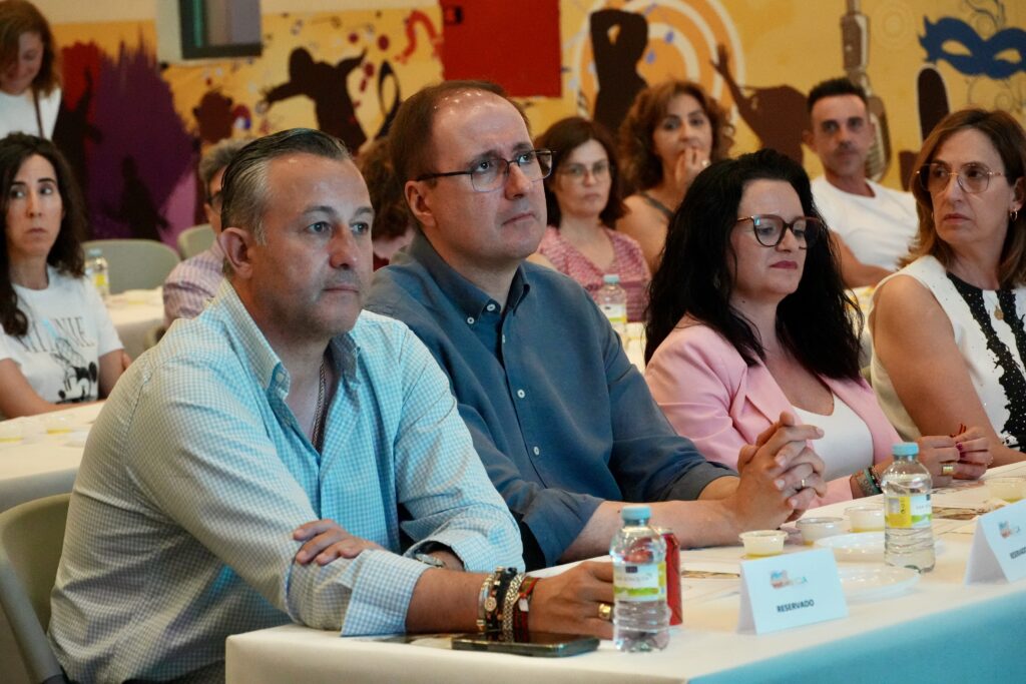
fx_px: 3506
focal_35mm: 123
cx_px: 513
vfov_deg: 11.1
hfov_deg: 16.7
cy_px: 342
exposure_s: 1/125
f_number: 5.6
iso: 6400
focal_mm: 82
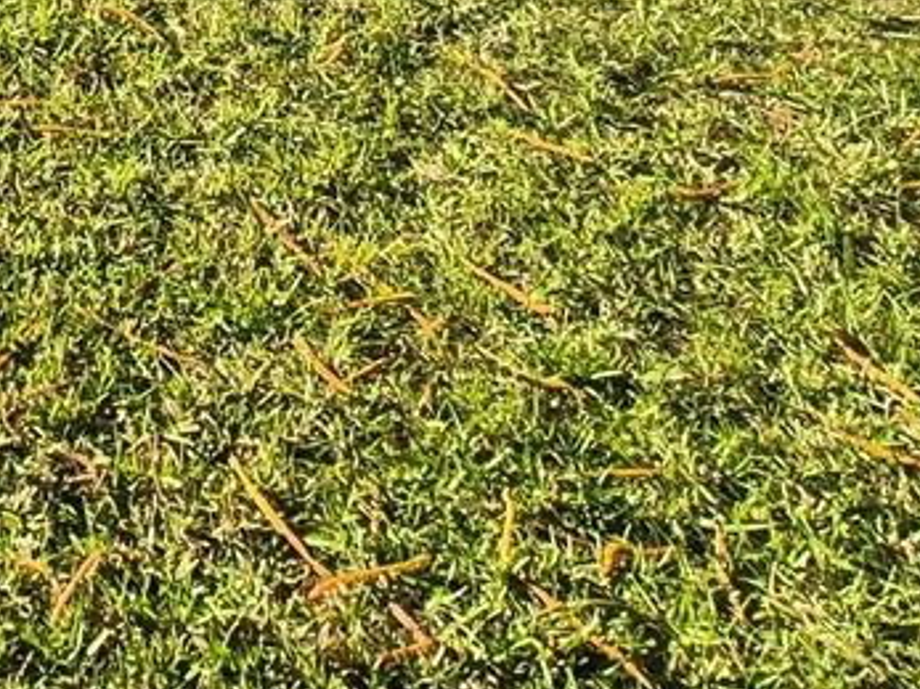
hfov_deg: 26.8
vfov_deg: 19.1
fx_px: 1594
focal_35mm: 60
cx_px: -300
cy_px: -519
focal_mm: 1.74
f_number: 2.2
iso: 100
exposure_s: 1/928
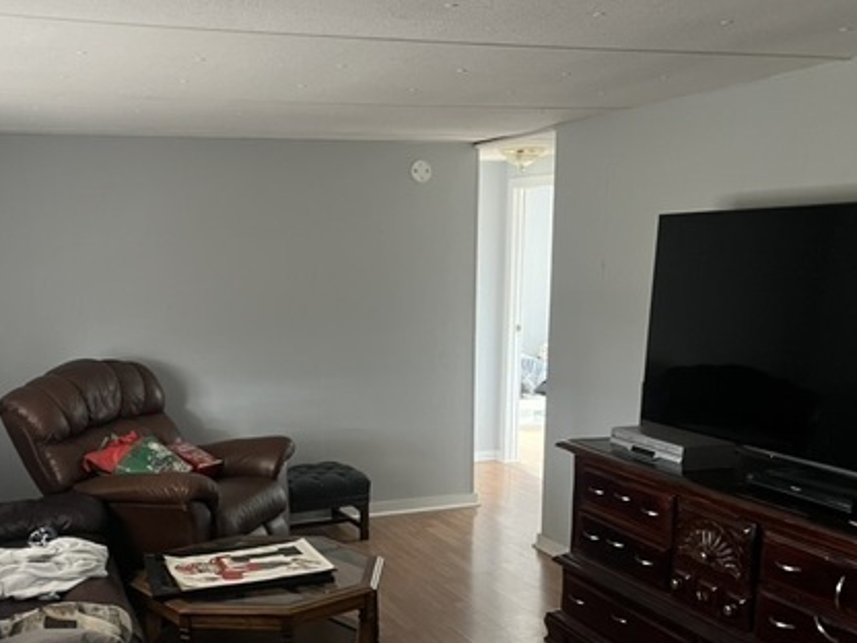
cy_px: 445
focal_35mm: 40
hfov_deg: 46.5
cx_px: 340
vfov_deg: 35.5
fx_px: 990
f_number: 1.6
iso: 640
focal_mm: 5.1
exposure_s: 1/40
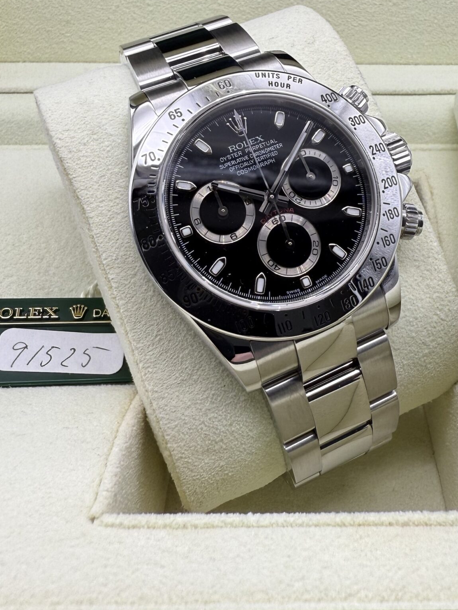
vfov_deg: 46.3
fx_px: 706
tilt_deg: -29.2
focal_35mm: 40
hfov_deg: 35.7
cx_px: 299
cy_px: 224
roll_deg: -0.6
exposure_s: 1/286
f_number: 2.2
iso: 40
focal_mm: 2.22
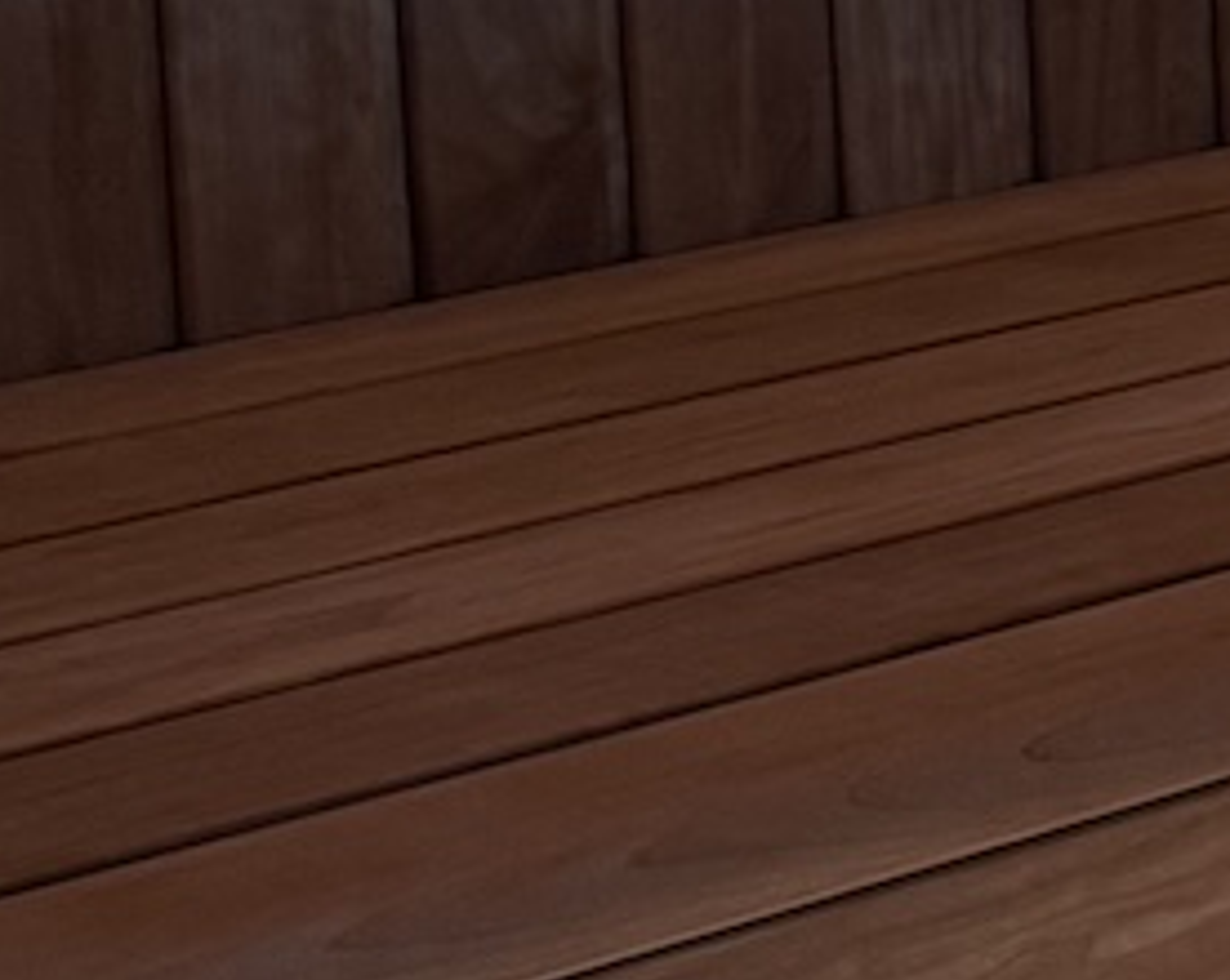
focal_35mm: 170
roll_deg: -0.5
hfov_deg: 9.6
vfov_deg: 9.0
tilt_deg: -8.2
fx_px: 6180
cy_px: -45
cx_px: 3258
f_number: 1.78
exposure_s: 1/60
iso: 160
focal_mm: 6.76
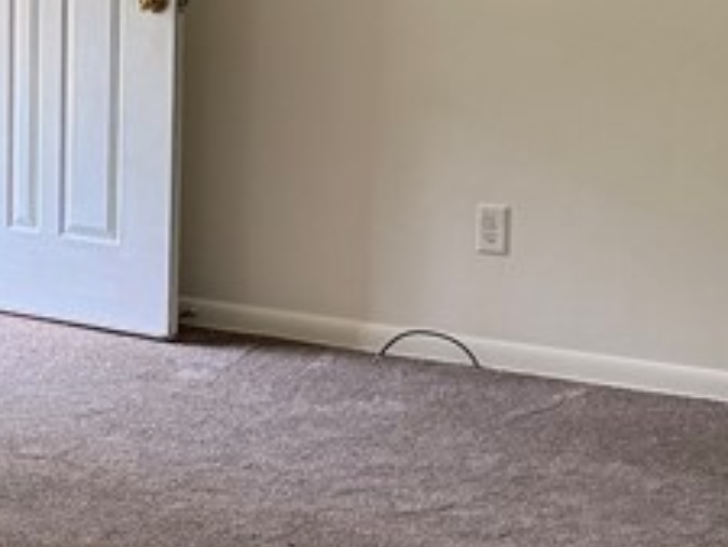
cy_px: 175
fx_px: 2294
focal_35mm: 109
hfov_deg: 18.0
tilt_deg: -6.7
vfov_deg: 13.6
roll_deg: -1.8
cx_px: 243
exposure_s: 1/236
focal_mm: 6.76
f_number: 1.78
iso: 160
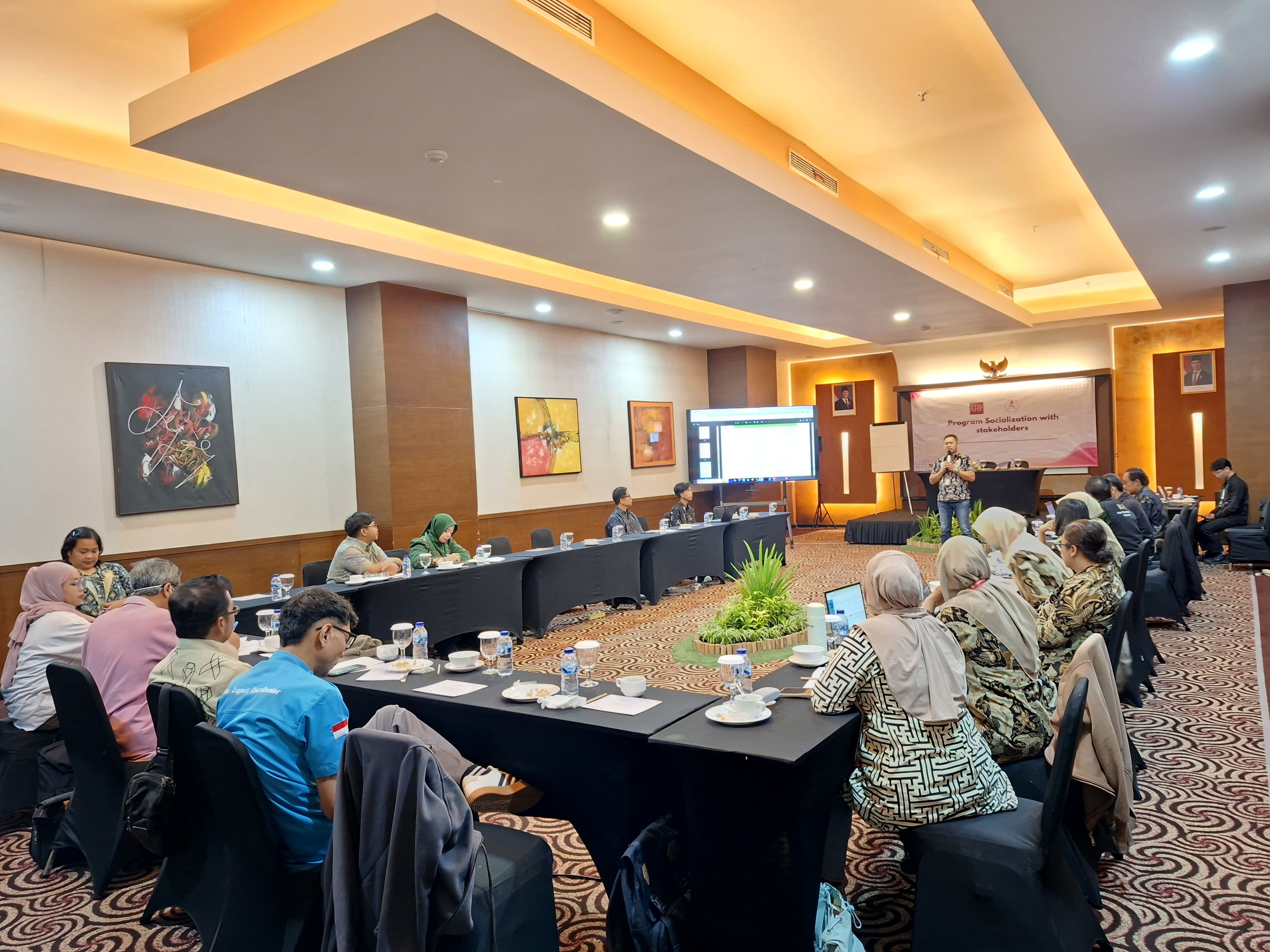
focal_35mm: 23
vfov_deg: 58.9
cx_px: 635
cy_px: 476
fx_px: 844
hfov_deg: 73.9
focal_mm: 5.54
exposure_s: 1/20
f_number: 1.8
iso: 800
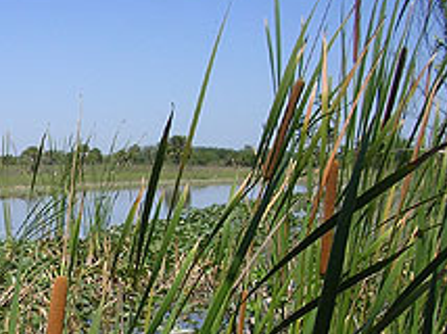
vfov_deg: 17.9
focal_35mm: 80
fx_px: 1032
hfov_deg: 23.3
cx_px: -15
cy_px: 338
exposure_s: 1/1185
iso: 50
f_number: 2.8
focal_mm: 5.8
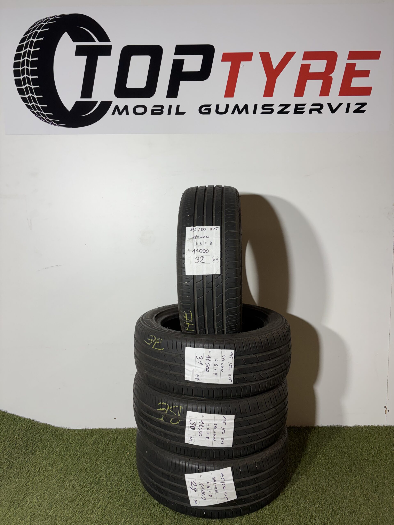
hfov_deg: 53.1
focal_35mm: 26
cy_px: 262
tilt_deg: -8.1
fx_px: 395
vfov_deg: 67.3
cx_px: 197
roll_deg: +0.0
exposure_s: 1/100
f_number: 1.6
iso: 64
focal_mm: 5.96
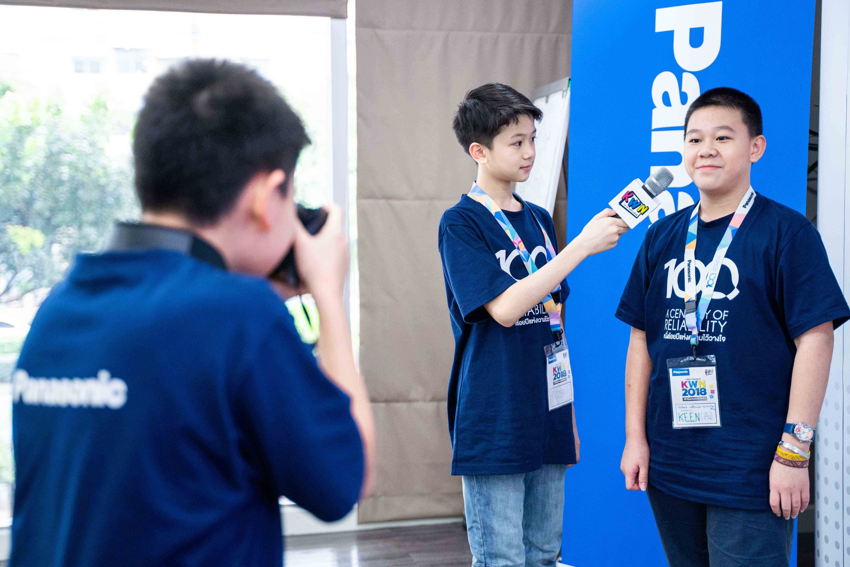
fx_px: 1251
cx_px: 429
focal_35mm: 53
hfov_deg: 37.5
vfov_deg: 25.5
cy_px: 279
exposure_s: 1/125
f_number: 2.8
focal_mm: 52
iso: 3200
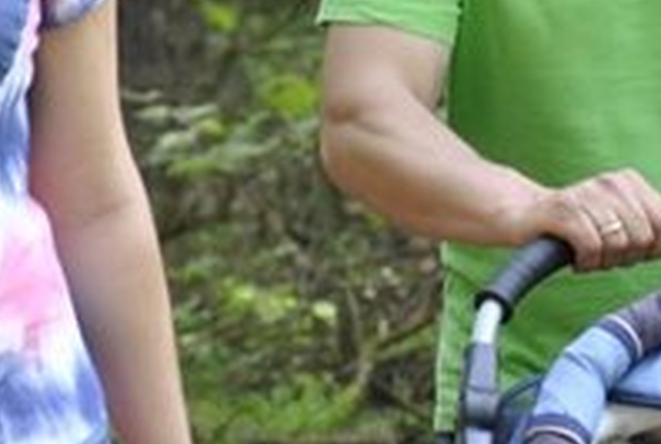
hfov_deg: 4.1
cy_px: 87
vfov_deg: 2.8
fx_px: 9238
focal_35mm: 502
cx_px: 474
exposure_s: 1/160
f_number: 4.5
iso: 800
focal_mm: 102
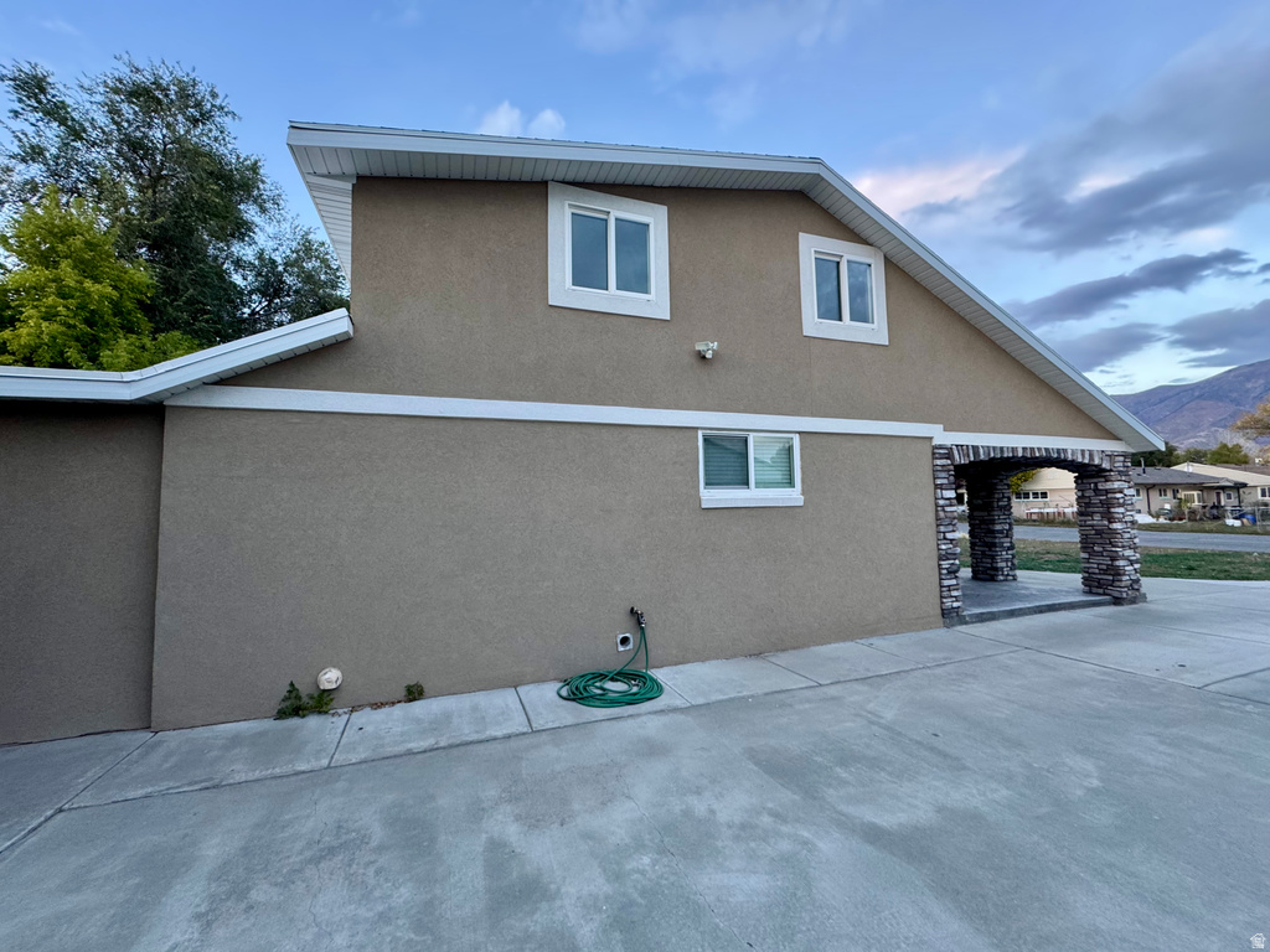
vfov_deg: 85.7
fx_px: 514
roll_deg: +0.5
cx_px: 635
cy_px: 476
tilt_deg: +4.4
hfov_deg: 102.1
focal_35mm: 14
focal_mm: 2.22
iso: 160
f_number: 2.2
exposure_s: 1/99
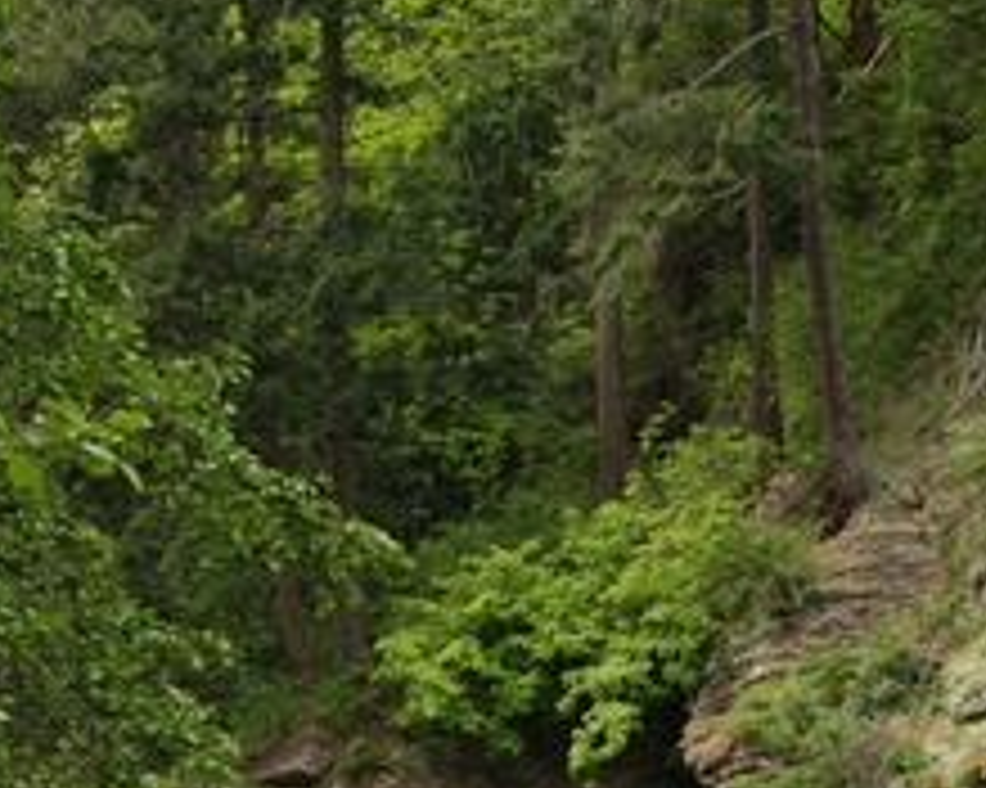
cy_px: 952
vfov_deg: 10.5
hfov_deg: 13.3
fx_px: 4200
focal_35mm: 144
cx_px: 734
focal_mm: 28
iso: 160
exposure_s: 1/100
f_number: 5.6
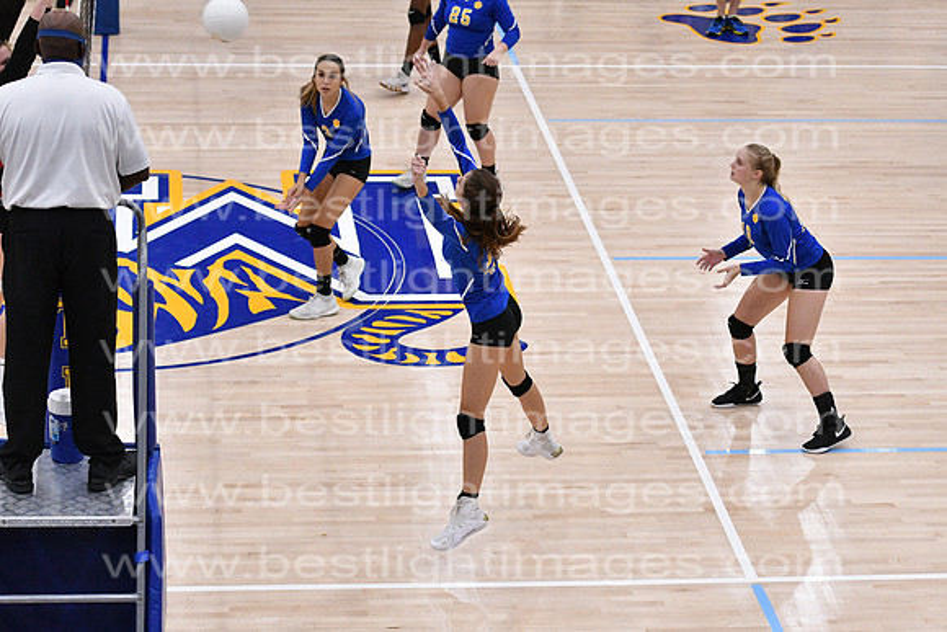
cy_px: 316
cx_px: 474
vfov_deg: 13.0
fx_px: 2763
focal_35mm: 105
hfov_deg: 19.5
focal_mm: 70
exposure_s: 1/1250
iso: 6400
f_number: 3.2
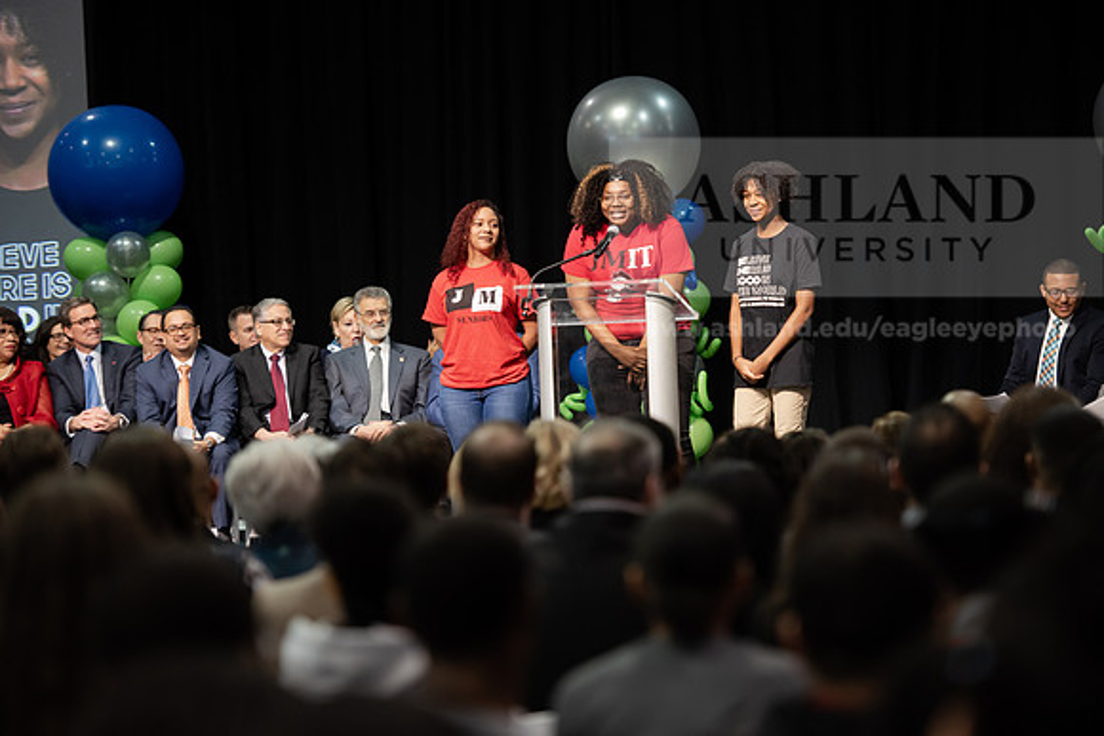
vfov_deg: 9.8
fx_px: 4294
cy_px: 368
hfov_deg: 14.7
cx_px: 552
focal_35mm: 140
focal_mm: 140
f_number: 3.2
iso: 1250
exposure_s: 1/200
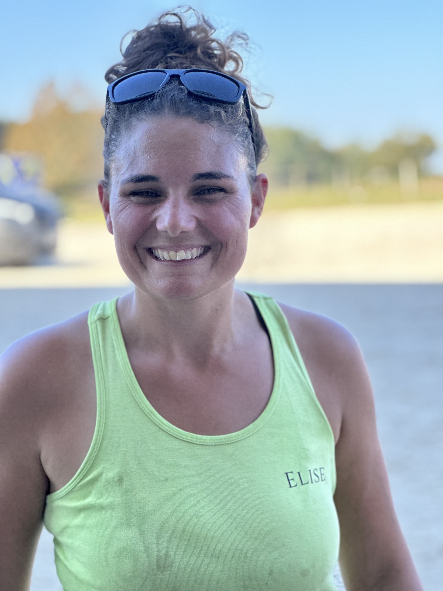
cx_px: 222
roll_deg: +0.6
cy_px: 296
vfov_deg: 25.3
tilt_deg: -4.5
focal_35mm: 77
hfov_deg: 19.1
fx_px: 1314
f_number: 2.8
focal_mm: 9
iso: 50
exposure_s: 1/121
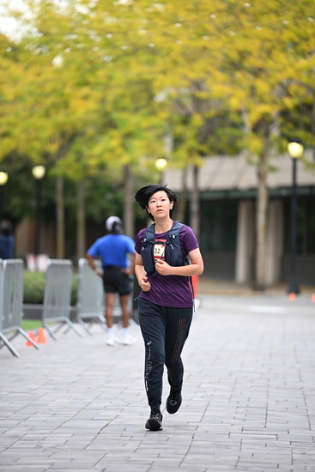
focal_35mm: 200
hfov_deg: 6.9
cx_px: 158
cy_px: 236
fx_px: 2623
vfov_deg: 10.3
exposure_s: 1/1600
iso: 640
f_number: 2.8
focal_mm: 200
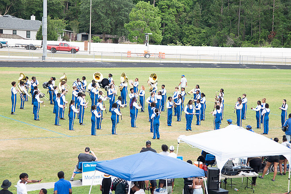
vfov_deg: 11.5
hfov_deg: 17.3
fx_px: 958
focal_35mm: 119
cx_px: 145
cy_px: 103
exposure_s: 1/200
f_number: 4
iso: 100
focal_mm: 82
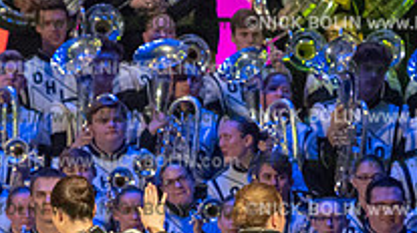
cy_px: 347
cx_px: 399
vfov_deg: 1.8
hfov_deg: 3.2
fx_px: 7468
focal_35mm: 676
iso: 8000
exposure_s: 1/400
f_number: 5.6
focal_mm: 230
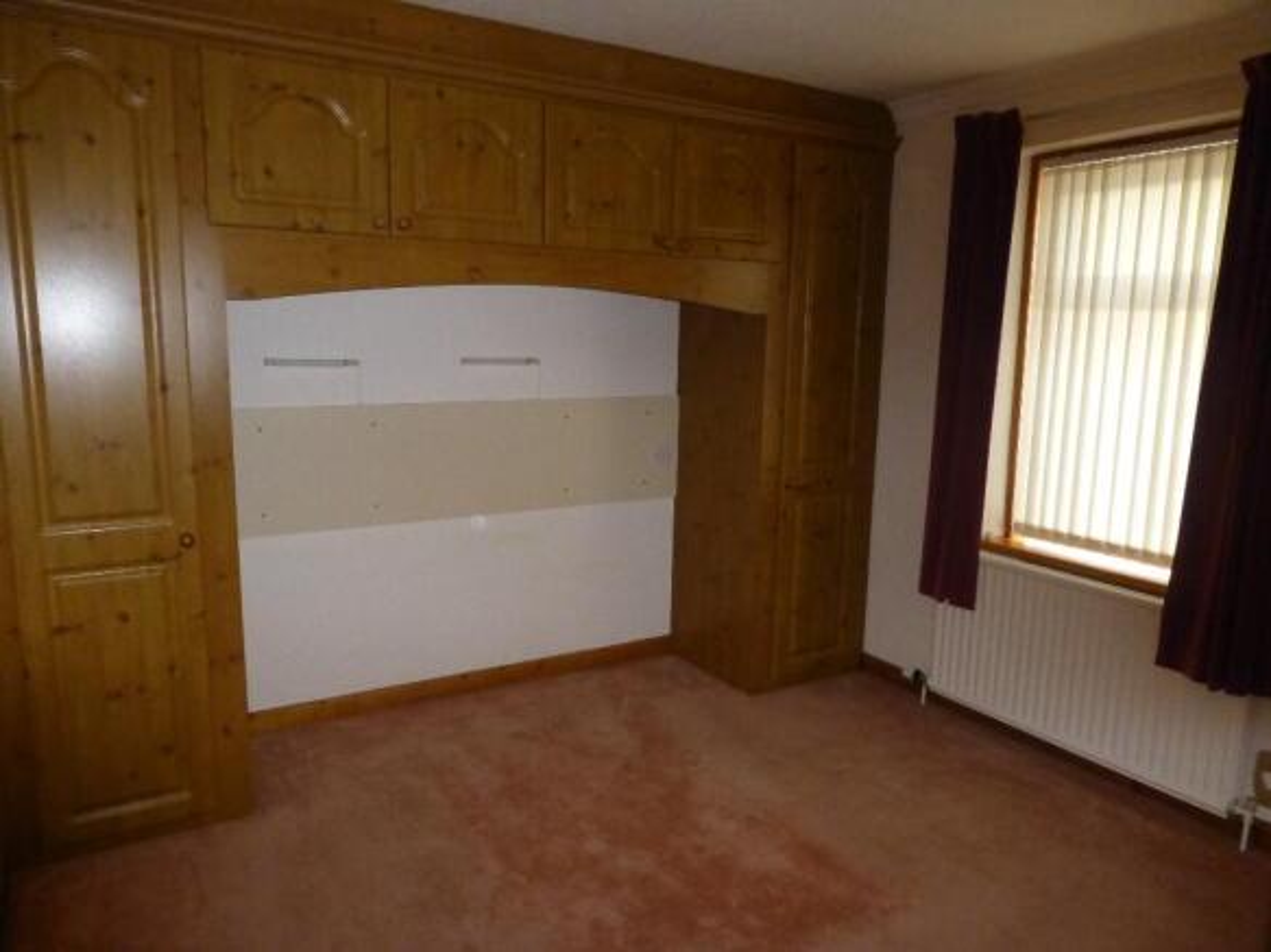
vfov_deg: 56.8
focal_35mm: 24
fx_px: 881
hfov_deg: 71.6
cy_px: 476
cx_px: 636
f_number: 3.3
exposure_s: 1/60
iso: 800
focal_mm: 4.3
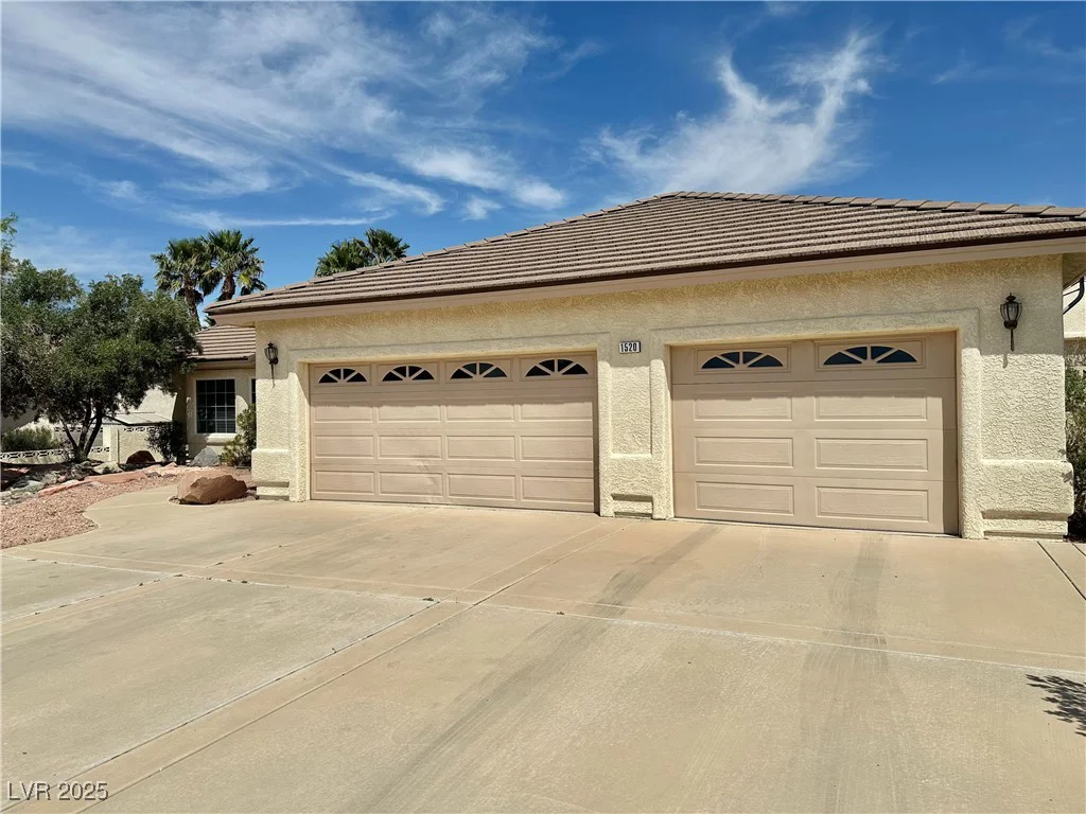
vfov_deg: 56.8
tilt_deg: +0.5
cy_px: 407
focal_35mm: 24
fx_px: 753
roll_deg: +0.6
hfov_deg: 71.6
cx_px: 543
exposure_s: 1/12048
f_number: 1.78
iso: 80
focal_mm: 6.86
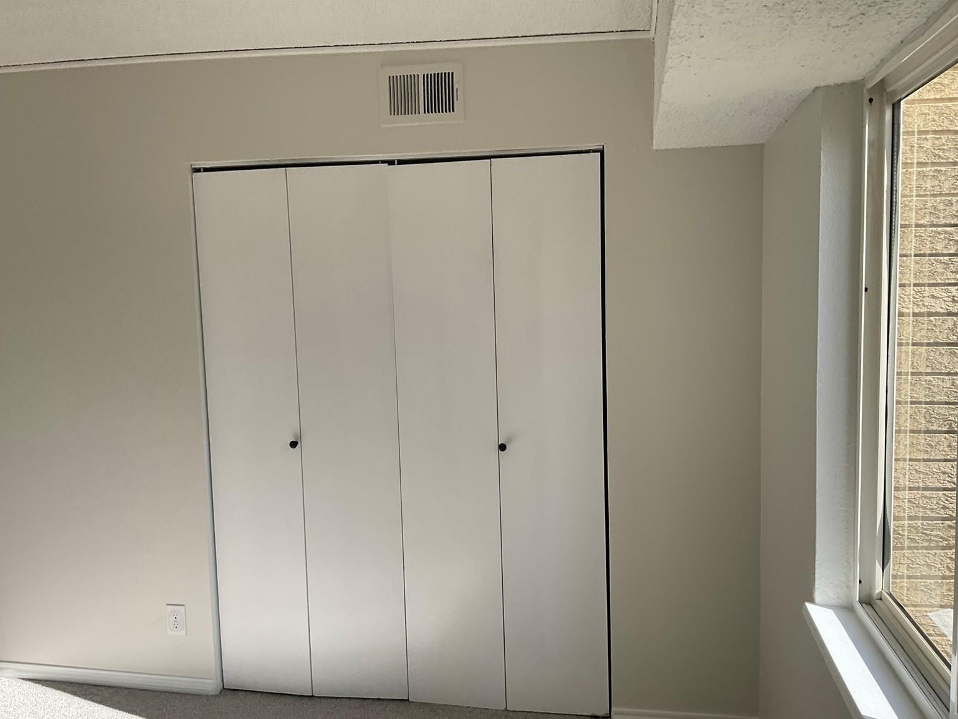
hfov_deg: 60.0
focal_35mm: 30
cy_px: 368
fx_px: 830
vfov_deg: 46.8
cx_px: 483
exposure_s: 1/500
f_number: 1.8
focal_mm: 3
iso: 16
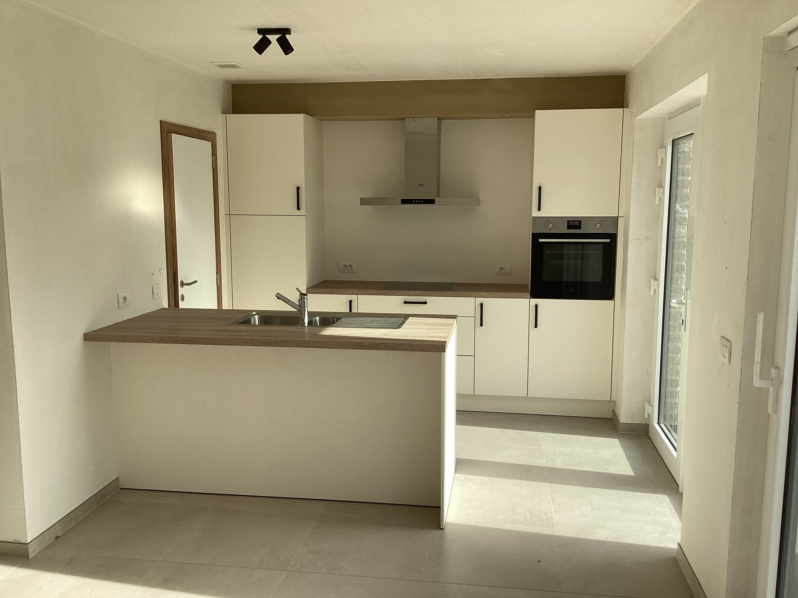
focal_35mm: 31
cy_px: 299
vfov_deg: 45.4
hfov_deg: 58.3
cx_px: 399
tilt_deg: -5.7
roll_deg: +0.1
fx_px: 715
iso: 25
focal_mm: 3.3
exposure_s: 1/468
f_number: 2.4
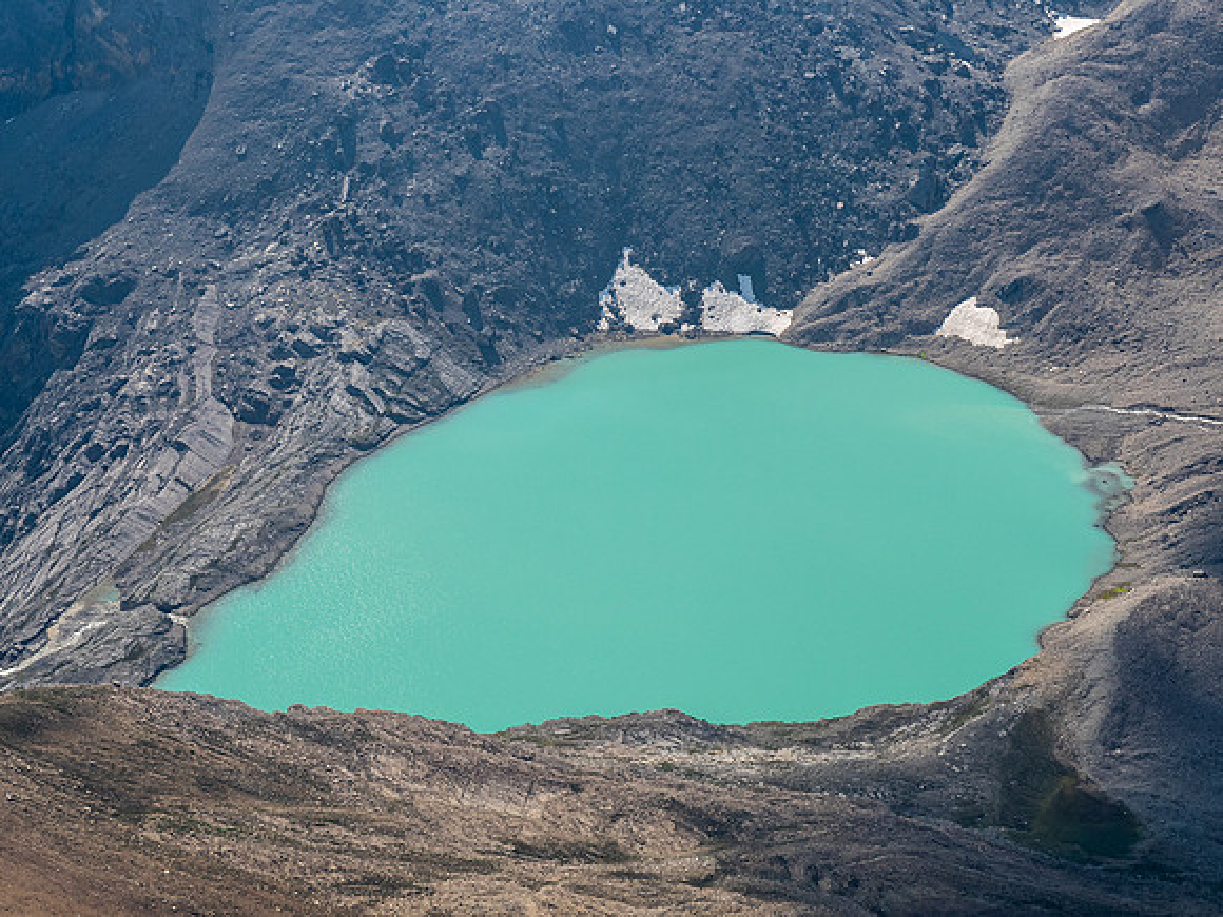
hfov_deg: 15.9
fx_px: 4381
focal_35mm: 124
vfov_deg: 12.0
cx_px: 612
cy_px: 458
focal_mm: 62
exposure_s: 1/320
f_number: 8
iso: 200
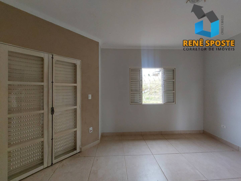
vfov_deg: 89.9
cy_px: 90
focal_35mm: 13
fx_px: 91
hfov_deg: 106.2
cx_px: 120
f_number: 2.2
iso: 320
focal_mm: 1.74
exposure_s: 1/60
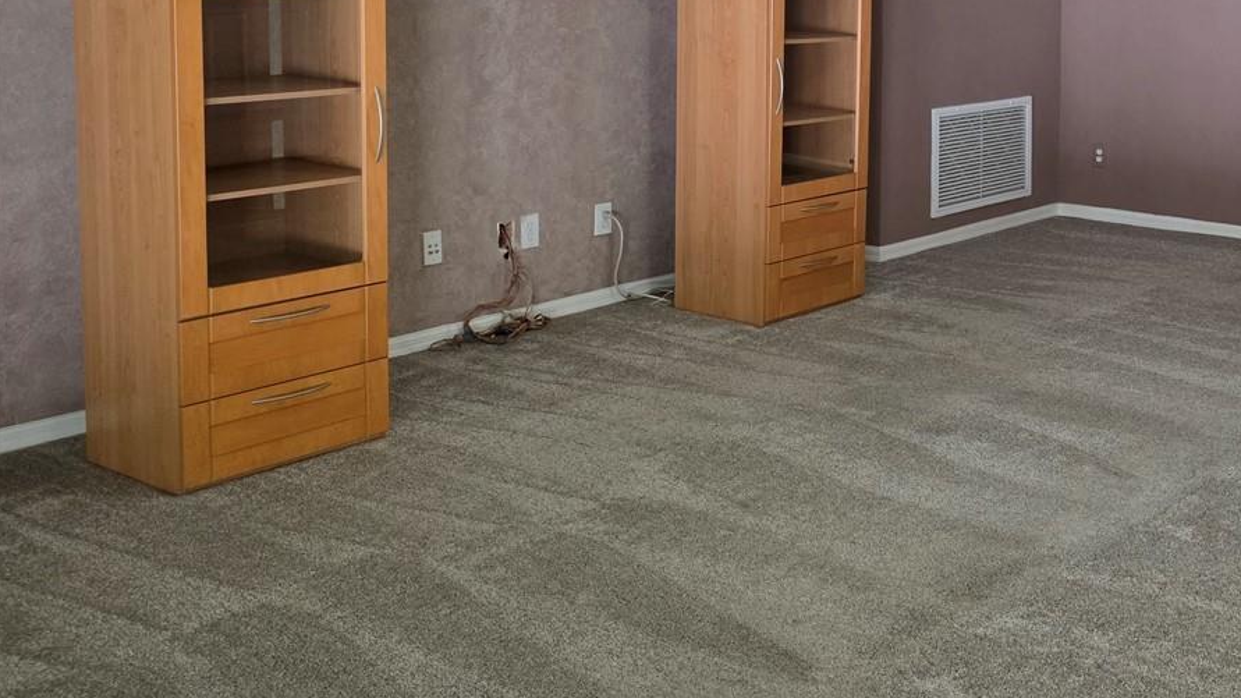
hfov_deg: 41.9
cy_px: 109
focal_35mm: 45
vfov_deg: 25.9
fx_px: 1481
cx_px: 1110
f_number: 1.7
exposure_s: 1/120
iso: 400
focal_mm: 6.25
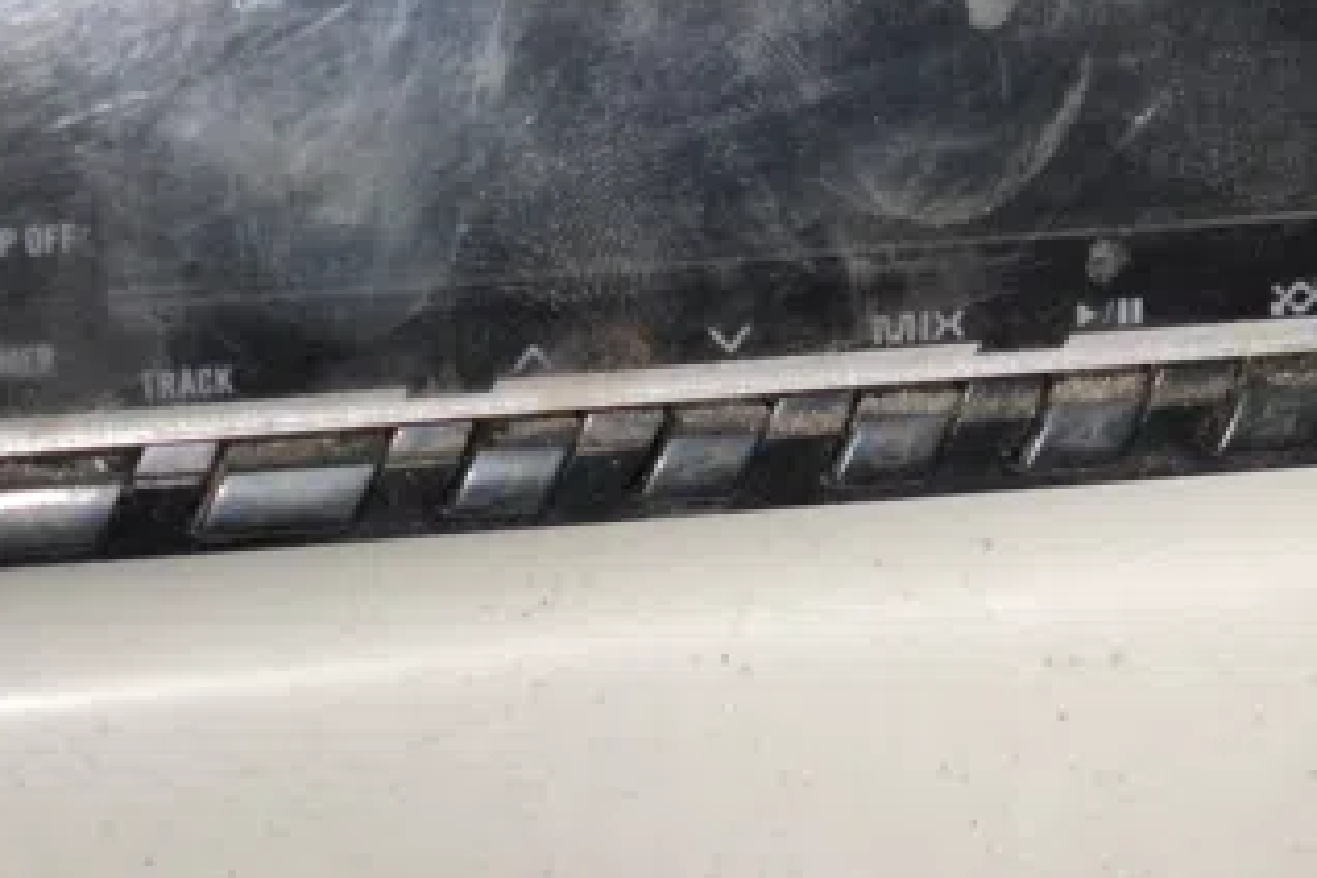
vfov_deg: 12.5
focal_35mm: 109
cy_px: 91
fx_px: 3987
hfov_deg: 18.5
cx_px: 141
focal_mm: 6
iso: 20
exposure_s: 1/42
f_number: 2
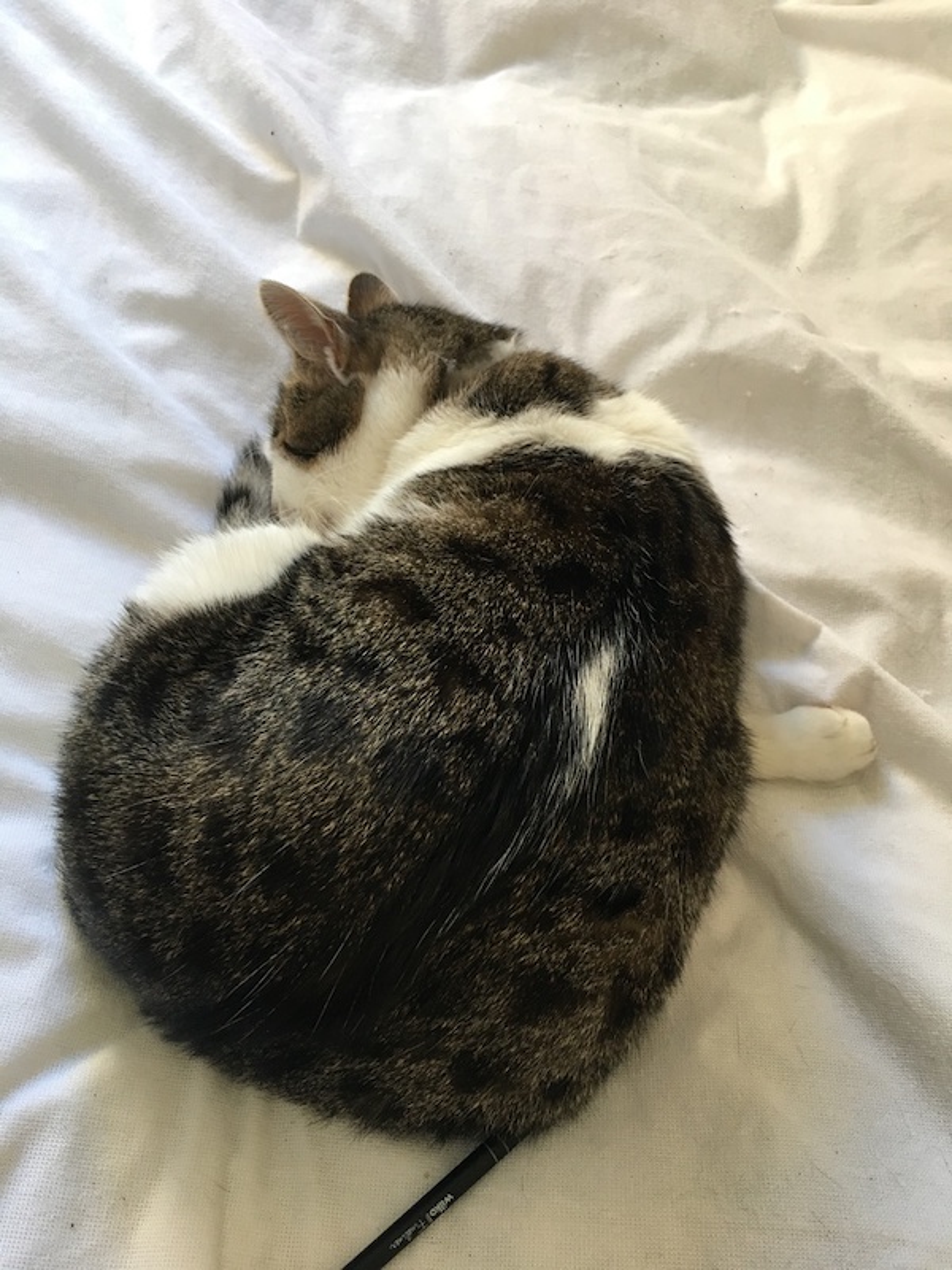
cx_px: 476
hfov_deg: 48.2
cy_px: 635
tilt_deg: -60.1
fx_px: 1063
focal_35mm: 29
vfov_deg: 61.7
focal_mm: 4.15
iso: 50
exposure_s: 1/33
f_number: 2.2
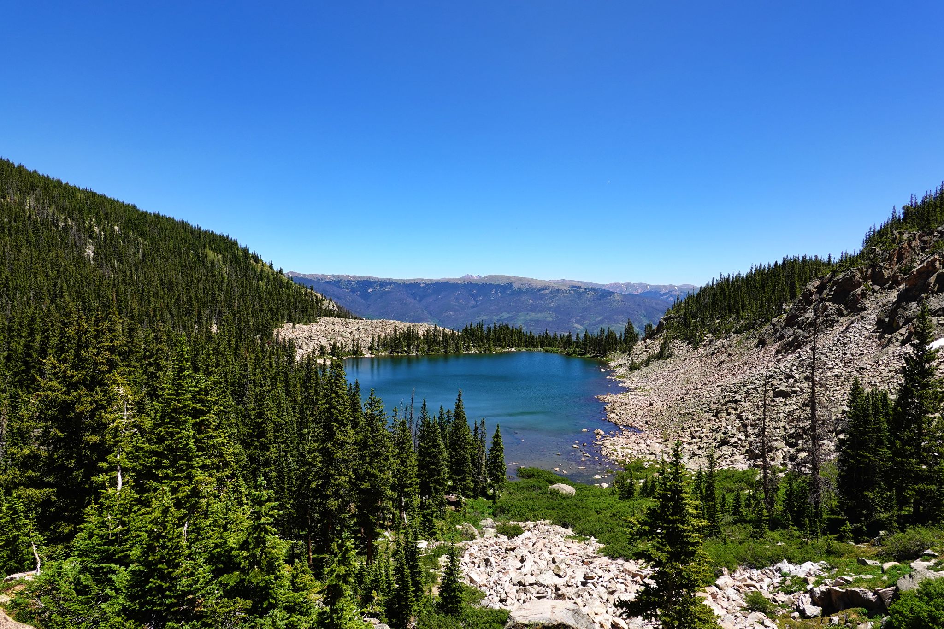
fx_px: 629
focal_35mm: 24
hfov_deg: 73.7
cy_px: 314
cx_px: 472
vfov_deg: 53.1
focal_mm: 9
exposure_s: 1/320
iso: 100
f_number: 5.6
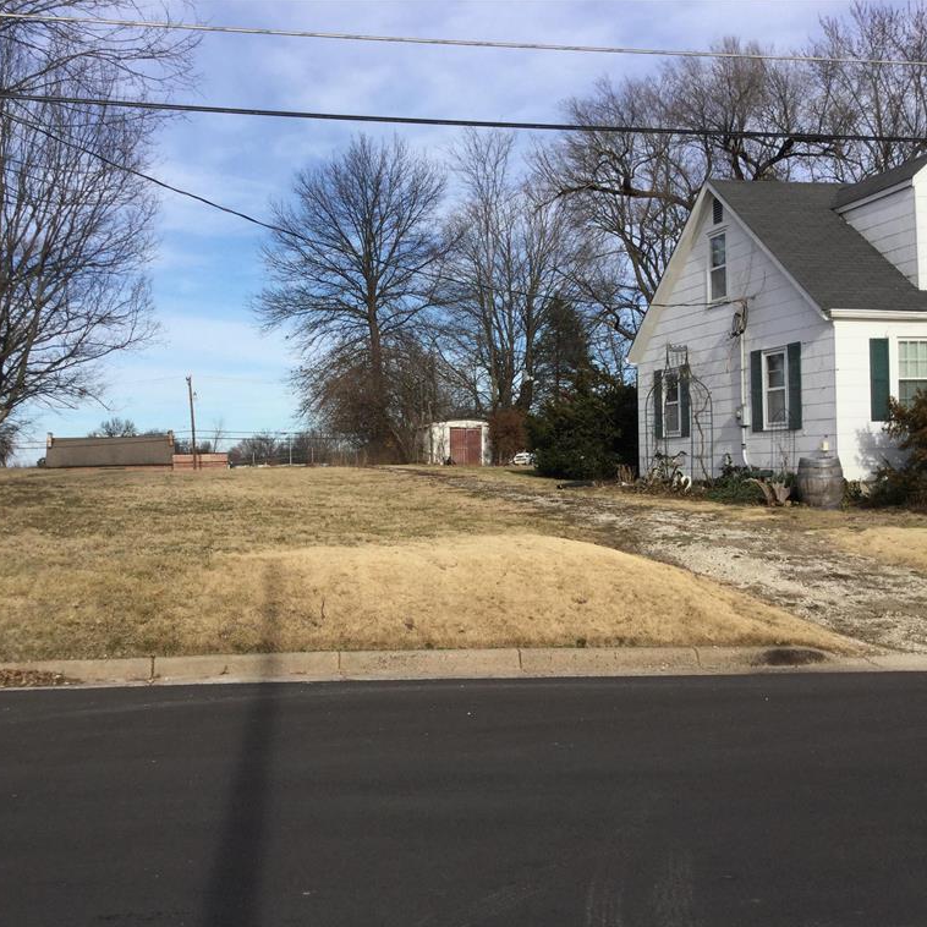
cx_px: 360
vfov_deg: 44.9
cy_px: 467
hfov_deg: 44.6
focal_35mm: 37
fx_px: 1121
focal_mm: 3.3
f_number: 2.4
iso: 25
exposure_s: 1/1314
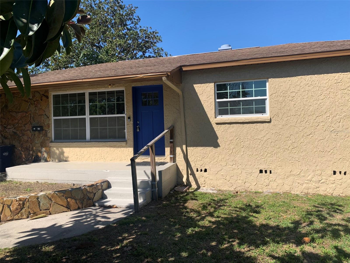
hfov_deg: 67.3
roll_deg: +1.8
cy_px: 132
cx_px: 175
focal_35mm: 26
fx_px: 263
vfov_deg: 53.1
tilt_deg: -0.6
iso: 25
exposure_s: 1/2033
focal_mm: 4.25
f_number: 1.8
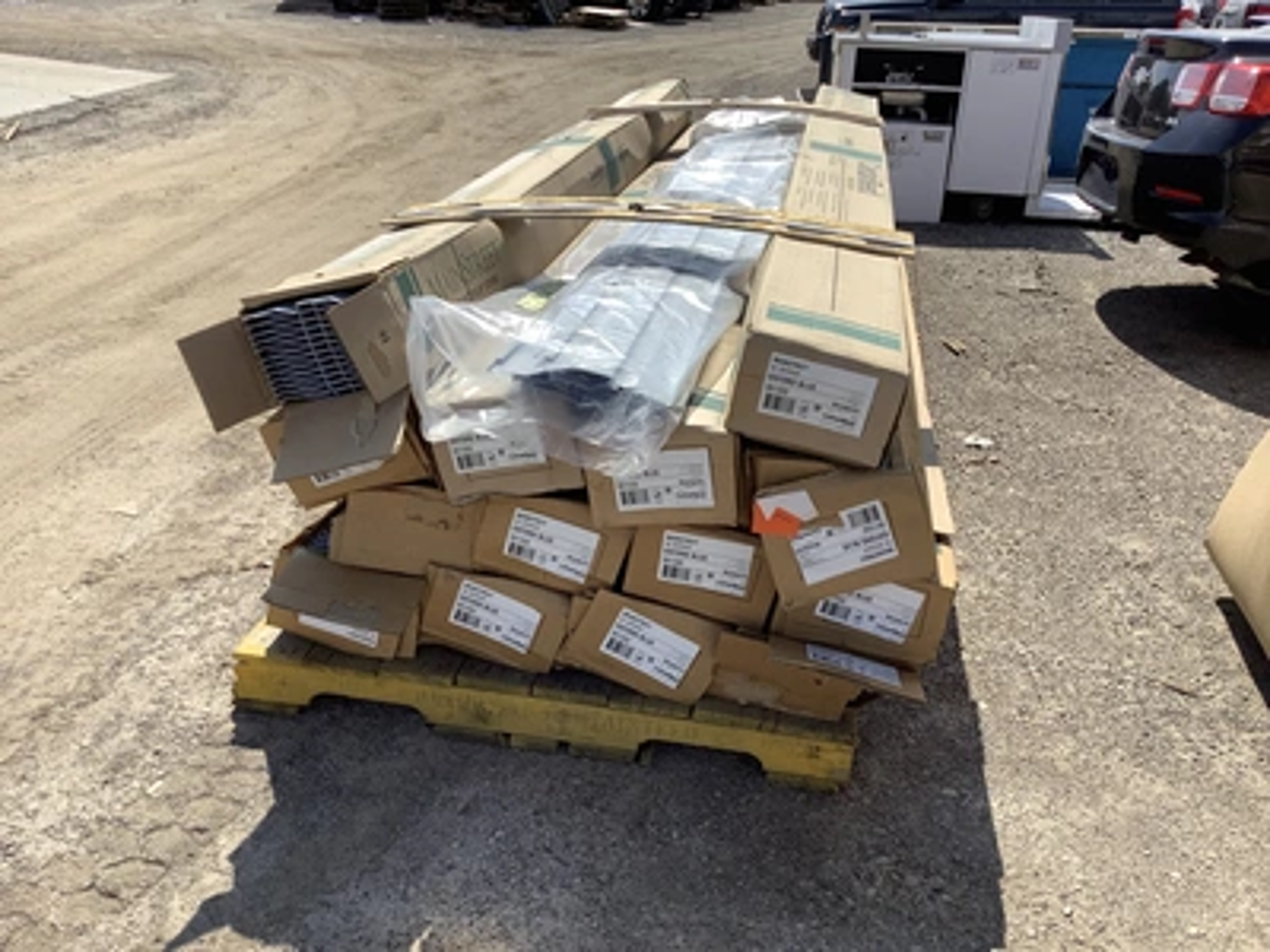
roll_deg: +0.0
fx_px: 1137
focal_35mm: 31
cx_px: 635
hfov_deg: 58.4
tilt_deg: -23.2
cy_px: 476
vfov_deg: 45.4
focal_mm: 3.3
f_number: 2.4
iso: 25
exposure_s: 1/1733
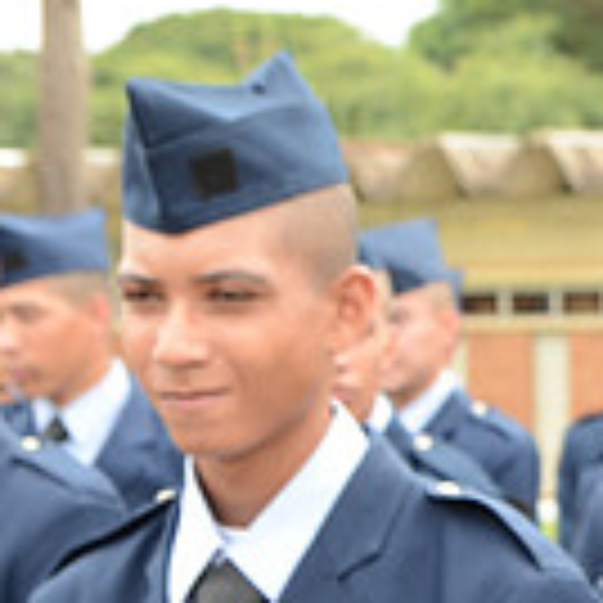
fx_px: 4119
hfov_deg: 8.2
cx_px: 922
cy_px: 580
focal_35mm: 209
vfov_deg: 8.3
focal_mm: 38
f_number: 5.6
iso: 320
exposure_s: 1/250
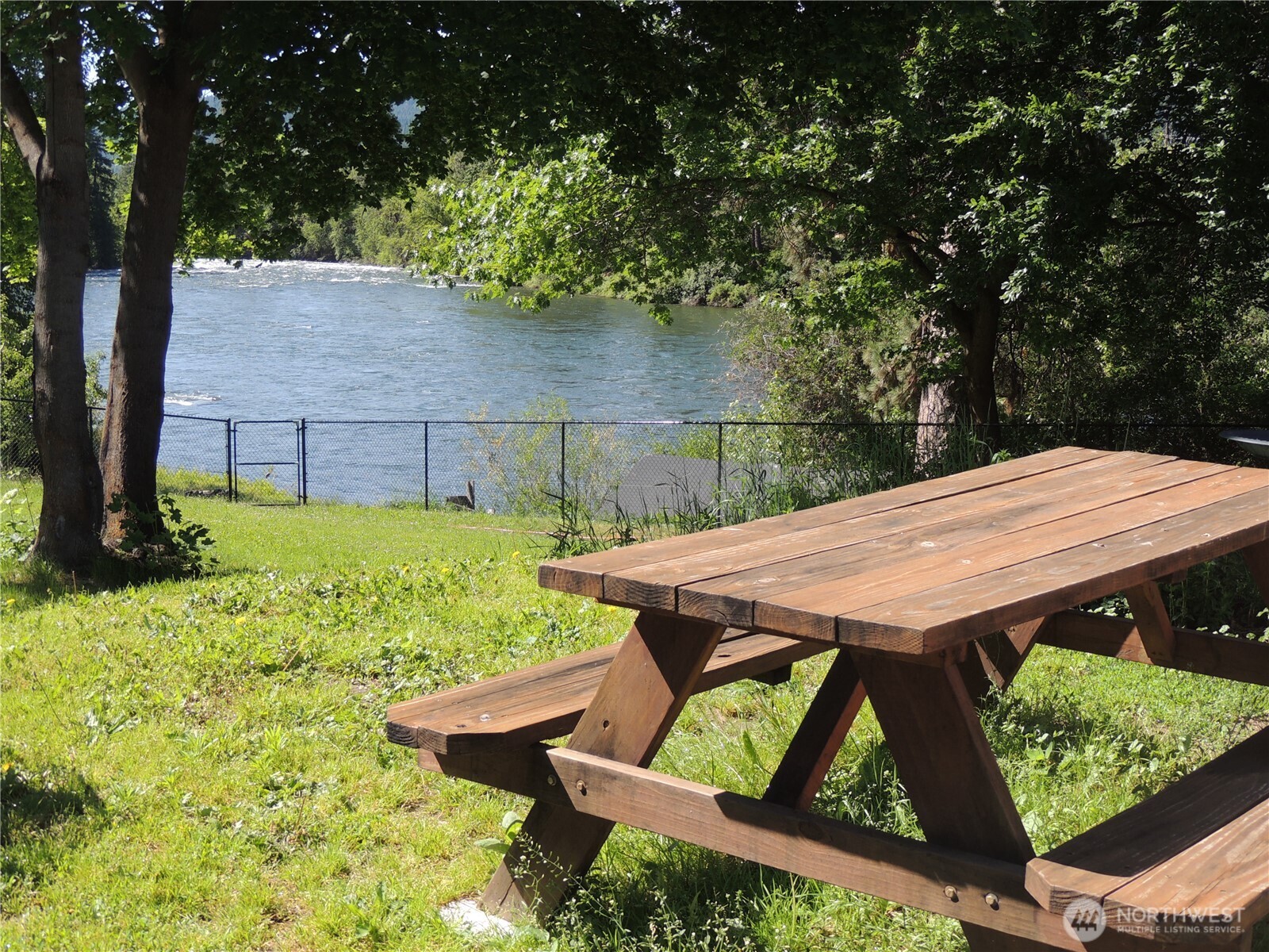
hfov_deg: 40.4
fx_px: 1723
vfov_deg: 30.9
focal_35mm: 47
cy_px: 476
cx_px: 634
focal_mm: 8.3
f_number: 3.5
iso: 100
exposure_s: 1/500
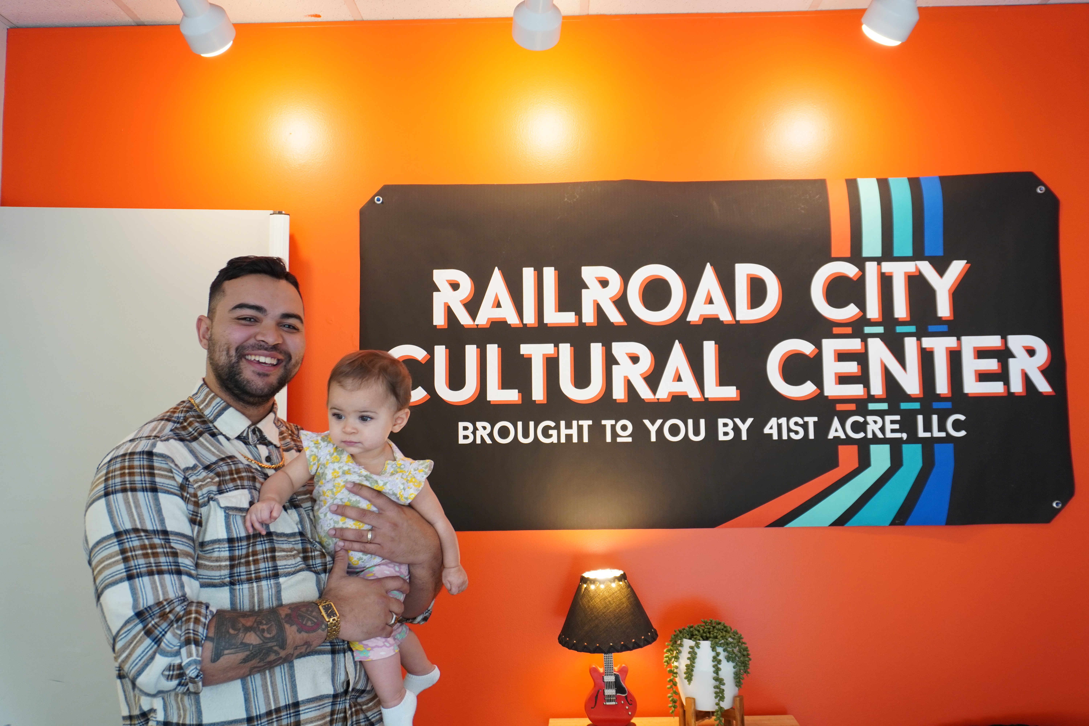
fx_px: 953
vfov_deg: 41.7
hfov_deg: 59.5
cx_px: 544
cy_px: 363
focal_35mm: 32
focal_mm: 21
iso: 400
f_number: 5.6
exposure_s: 1/30
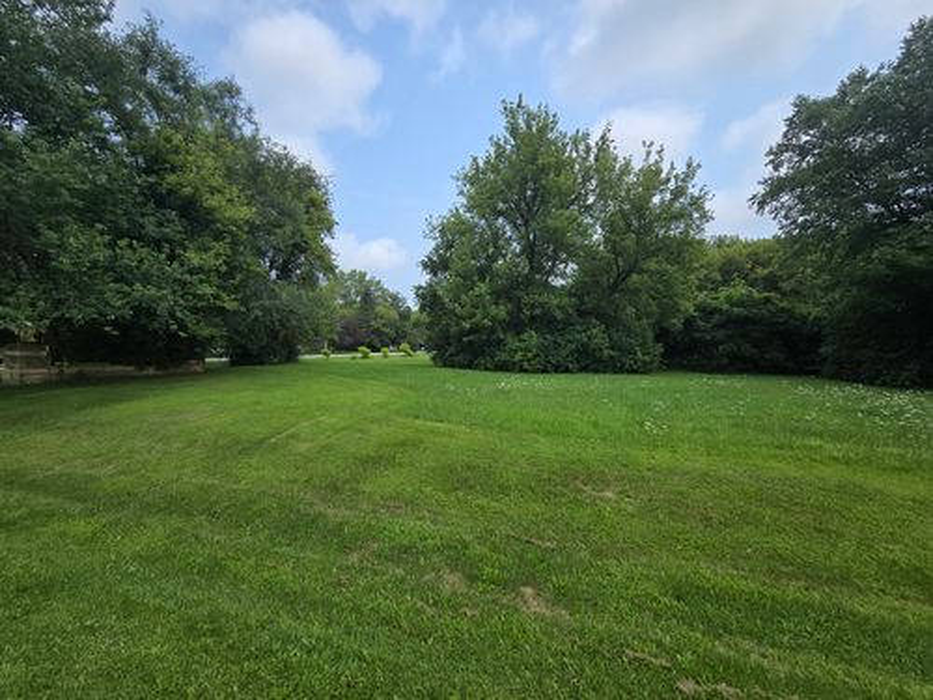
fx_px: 350
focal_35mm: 13
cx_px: 466
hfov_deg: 106.2
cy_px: 350
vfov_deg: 89.9
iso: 50
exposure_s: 1/1742
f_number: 2.2
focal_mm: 2.2
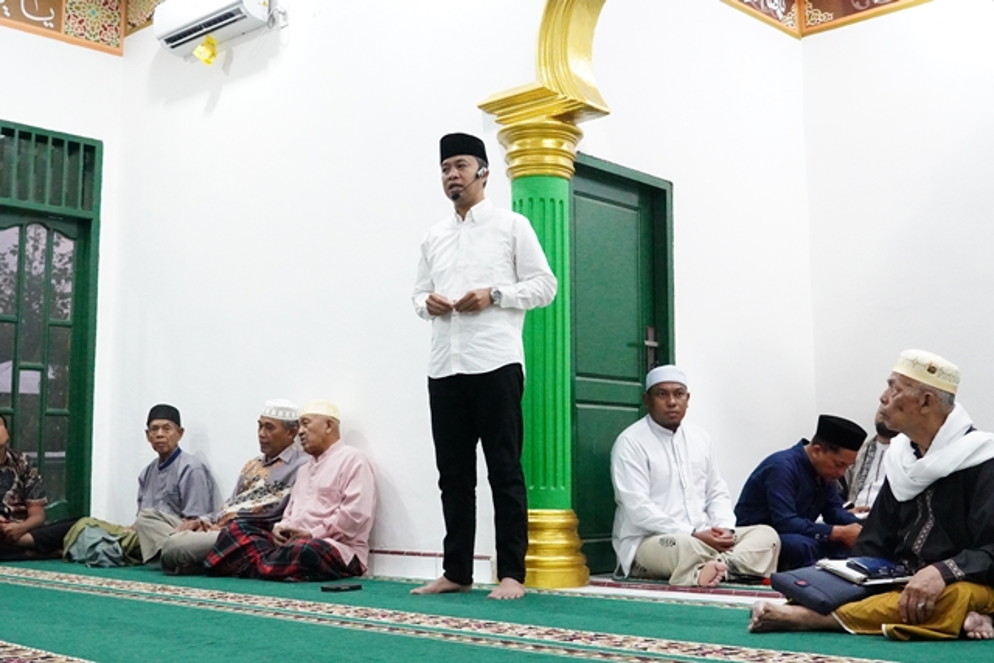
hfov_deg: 46.4
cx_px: 497
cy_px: 332
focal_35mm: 42
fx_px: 1160
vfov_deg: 31.9
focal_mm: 28
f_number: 4
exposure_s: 1/320
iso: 16000
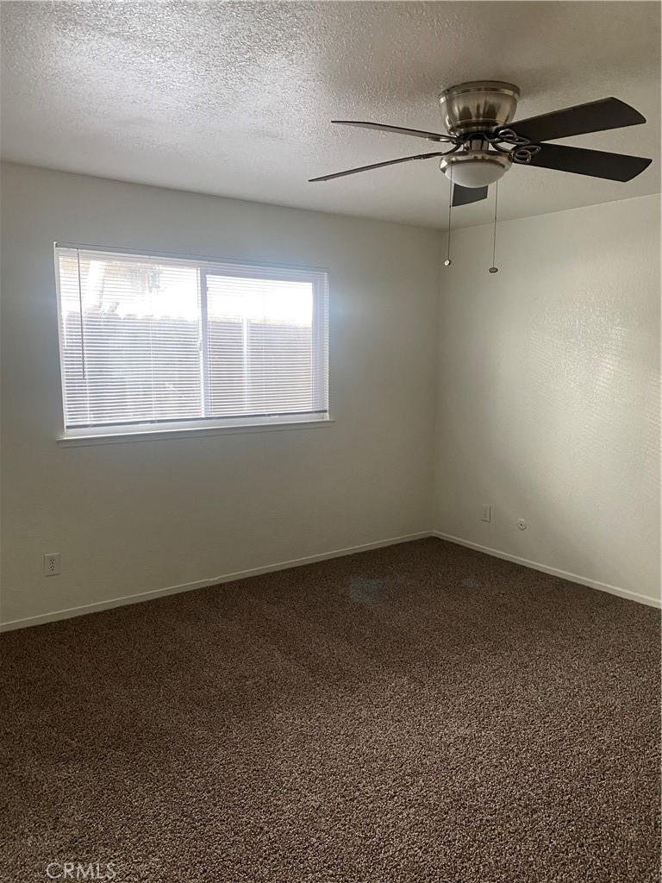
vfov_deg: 67.3
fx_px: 663
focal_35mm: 26
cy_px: 442
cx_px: 331
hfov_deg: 53.1
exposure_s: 1/60
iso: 250
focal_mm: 4.25
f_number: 1.8
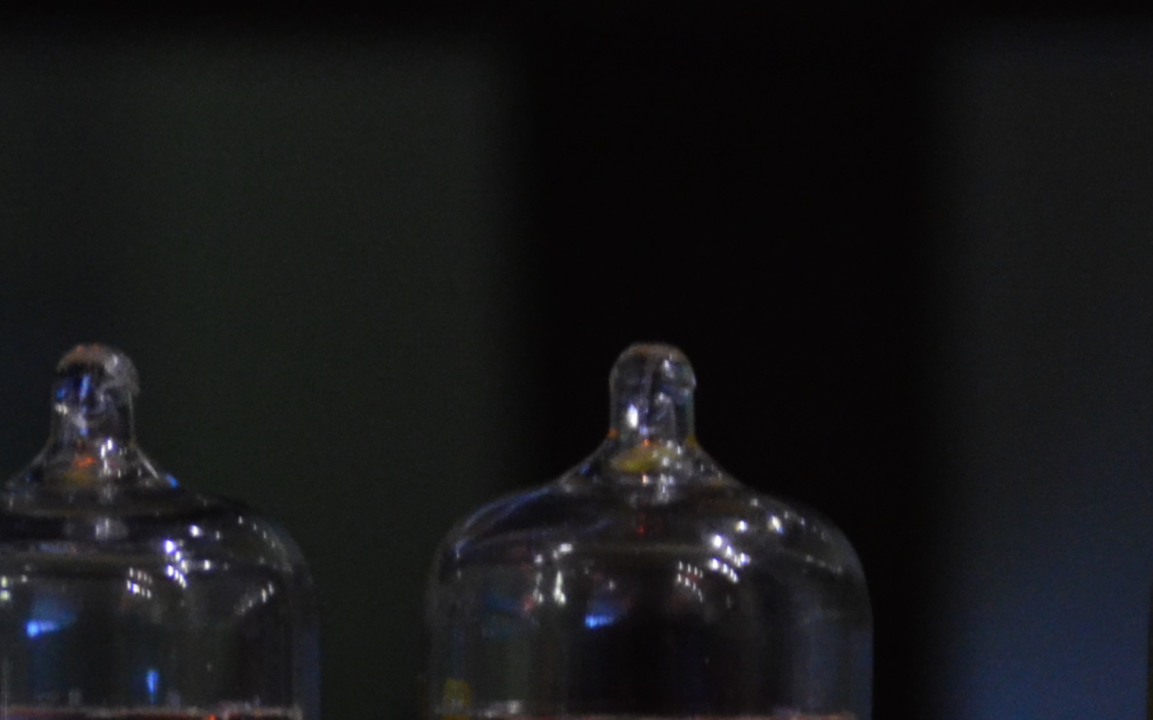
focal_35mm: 359
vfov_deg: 3.6
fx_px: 11279
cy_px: 1206
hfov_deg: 5.8
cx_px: 899
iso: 1800
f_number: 5.3
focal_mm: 72
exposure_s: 1/30
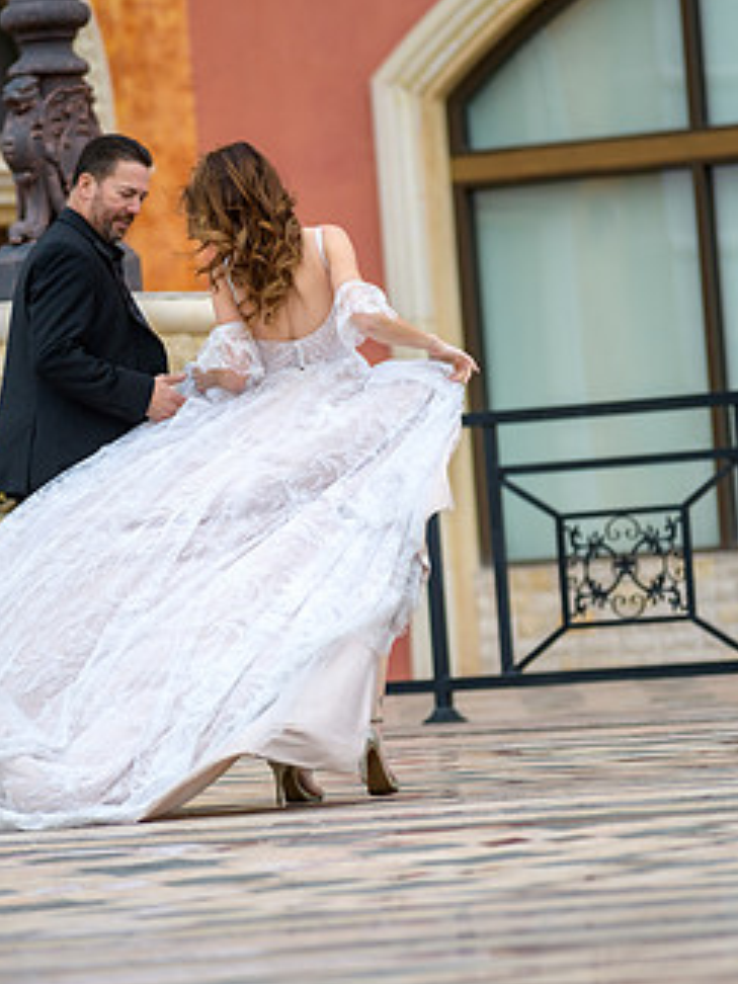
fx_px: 7590
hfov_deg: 5.6
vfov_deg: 7.4
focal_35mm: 267
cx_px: 298
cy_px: 504
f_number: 2.8
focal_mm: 200
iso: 400
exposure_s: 1/2000
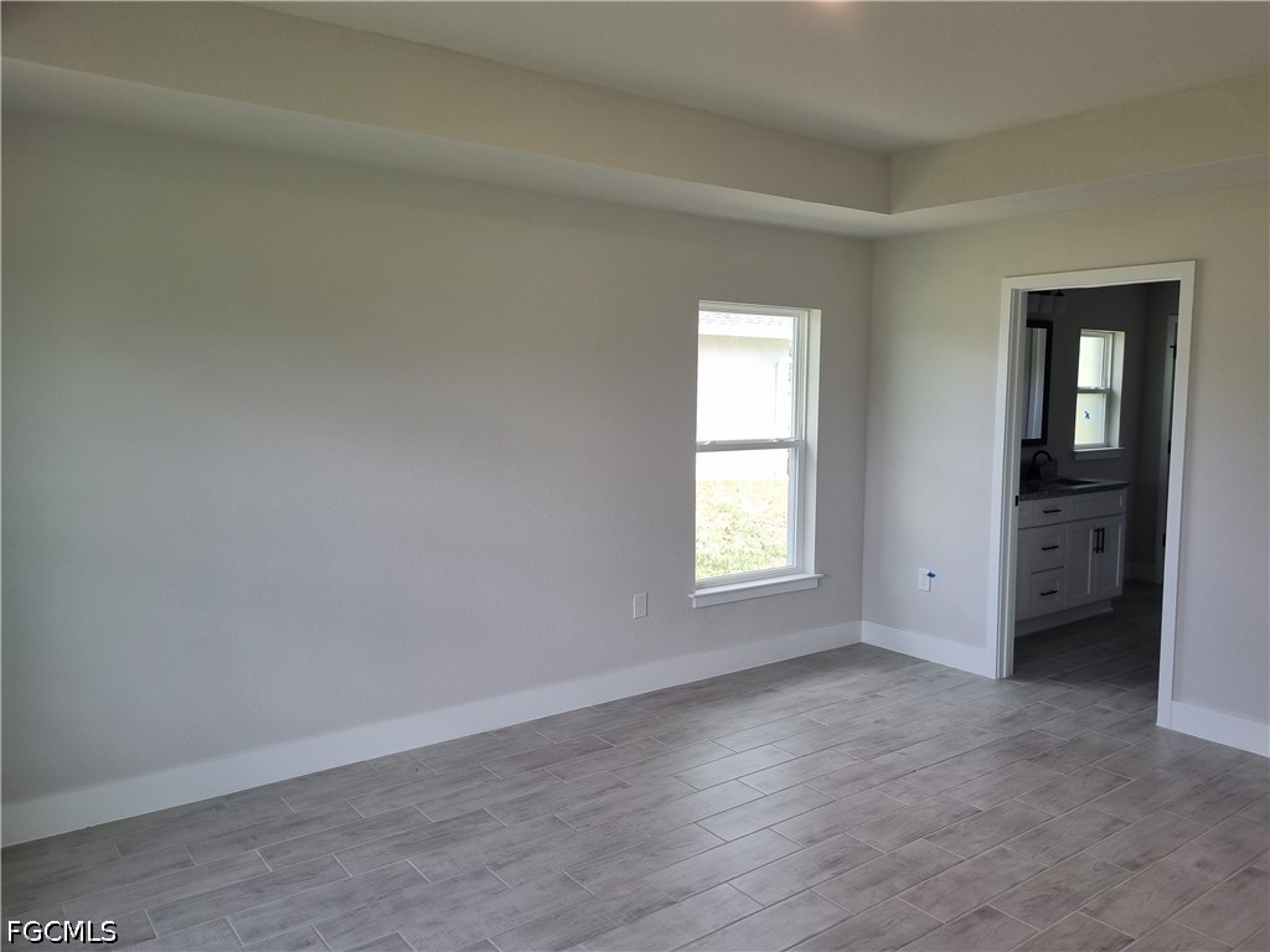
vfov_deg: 53.1
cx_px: 635
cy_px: 476
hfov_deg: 67.3
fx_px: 954
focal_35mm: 26
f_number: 1.8
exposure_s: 1/181
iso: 50
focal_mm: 5.4
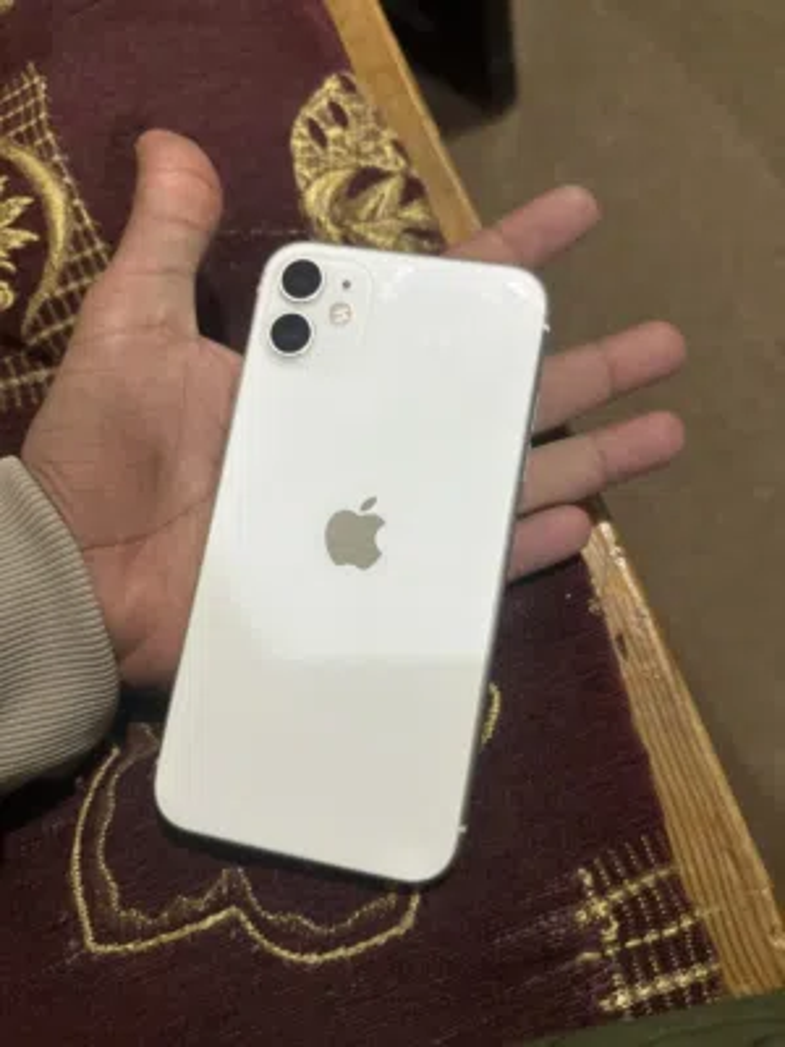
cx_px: 392
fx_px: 726
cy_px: 524
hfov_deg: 56.8
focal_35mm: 24
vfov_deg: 71.6
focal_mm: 6.86
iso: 800
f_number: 1.78
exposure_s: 1/60
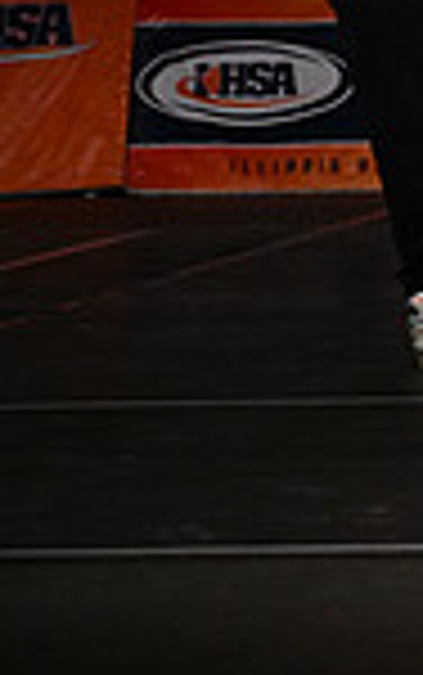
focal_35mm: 299
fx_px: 5505
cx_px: 1197
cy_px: -92
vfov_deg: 7.0
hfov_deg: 4.3
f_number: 4
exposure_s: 1/1000
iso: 6400
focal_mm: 76
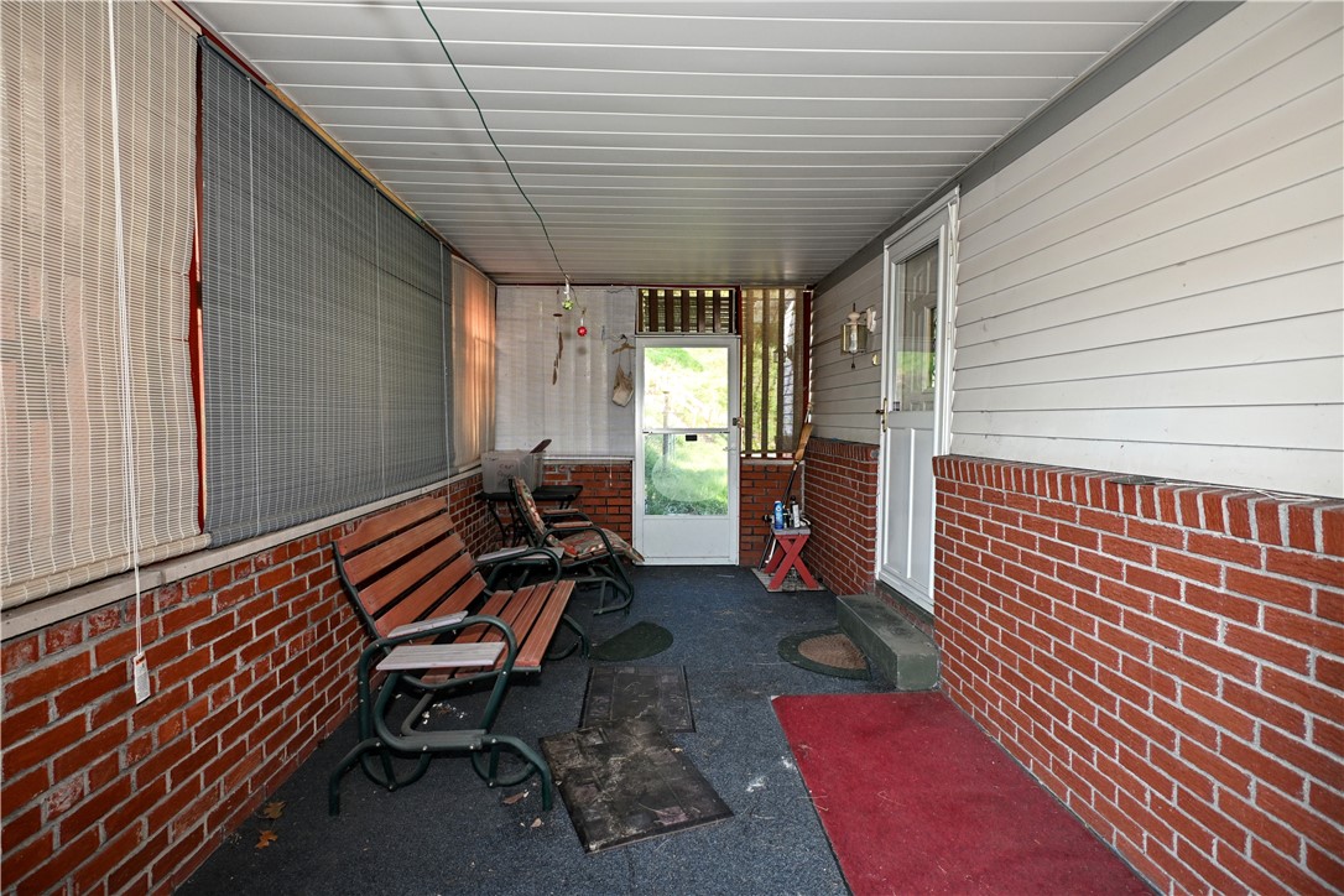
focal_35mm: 18
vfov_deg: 67.4
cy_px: 448
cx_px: 672
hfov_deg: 90.0
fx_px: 672
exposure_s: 1/60
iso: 360
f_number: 4
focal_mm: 12
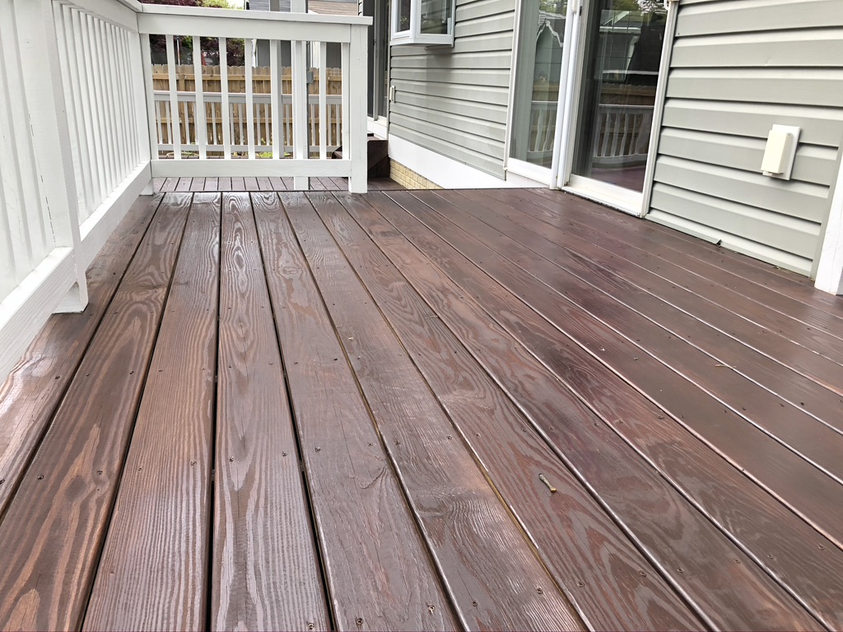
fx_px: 682
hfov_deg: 63.4
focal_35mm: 28
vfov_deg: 49.7
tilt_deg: -18.8
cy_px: 316
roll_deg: -2.4
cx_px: 422
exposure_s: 1/347
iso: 20
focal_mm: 3.99
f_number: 1.8
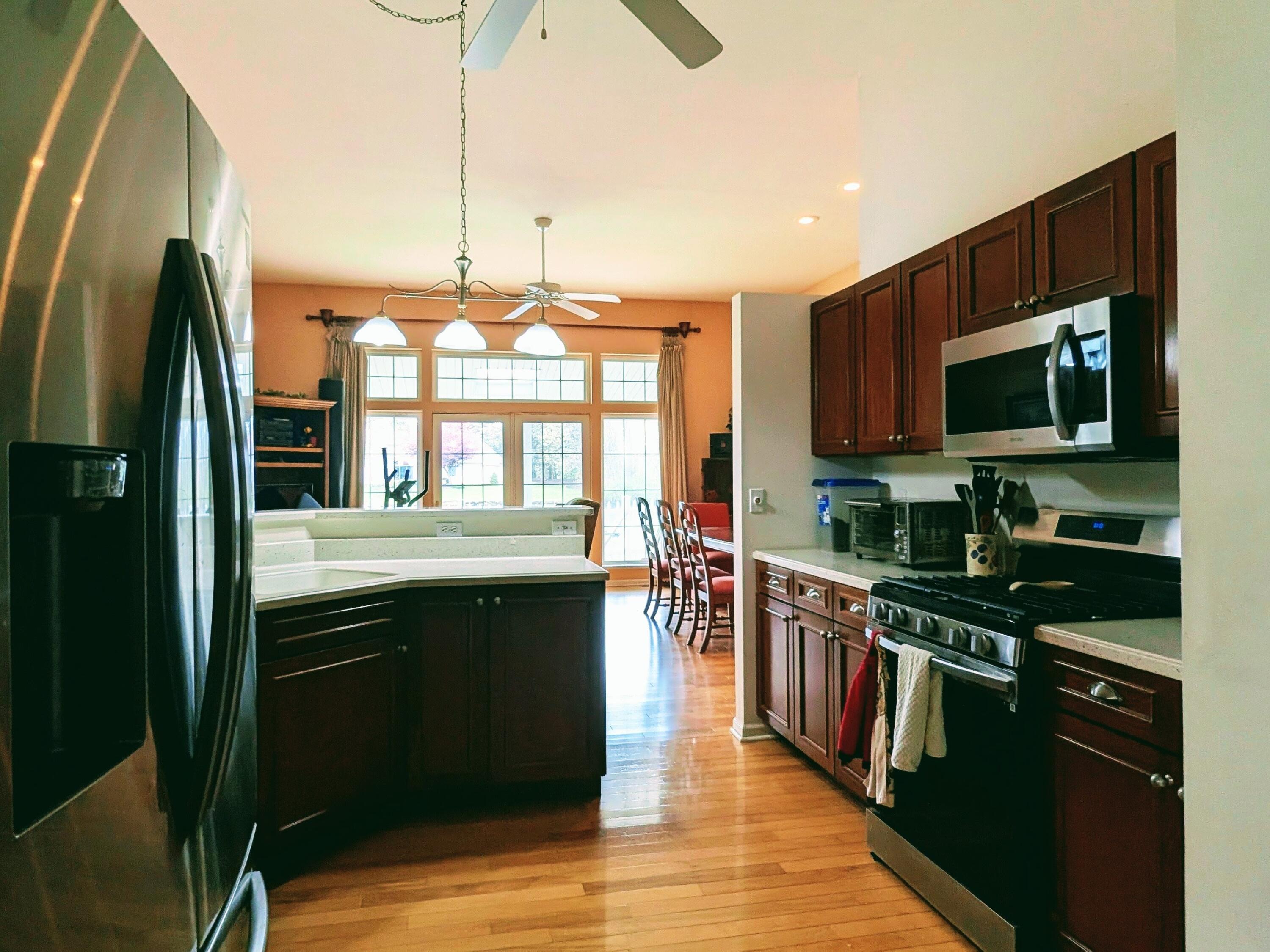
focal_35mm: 16
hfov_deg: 94.5
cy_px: 476
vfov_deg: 78.1
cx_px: 635
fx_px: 587
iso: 94
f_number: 2.2
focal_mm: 2.22
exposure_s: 1/120
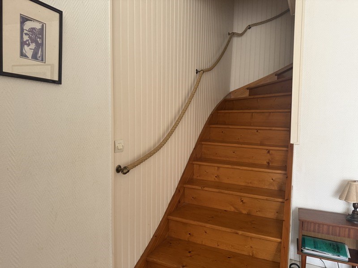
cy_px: 134
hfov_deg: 71.6
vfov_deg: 56.8
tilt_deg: -3.8
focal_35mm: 24
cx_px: 179
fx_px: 248
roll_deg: -1.3
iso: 250
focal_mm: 6.76
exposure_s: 1/60
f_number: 1.78
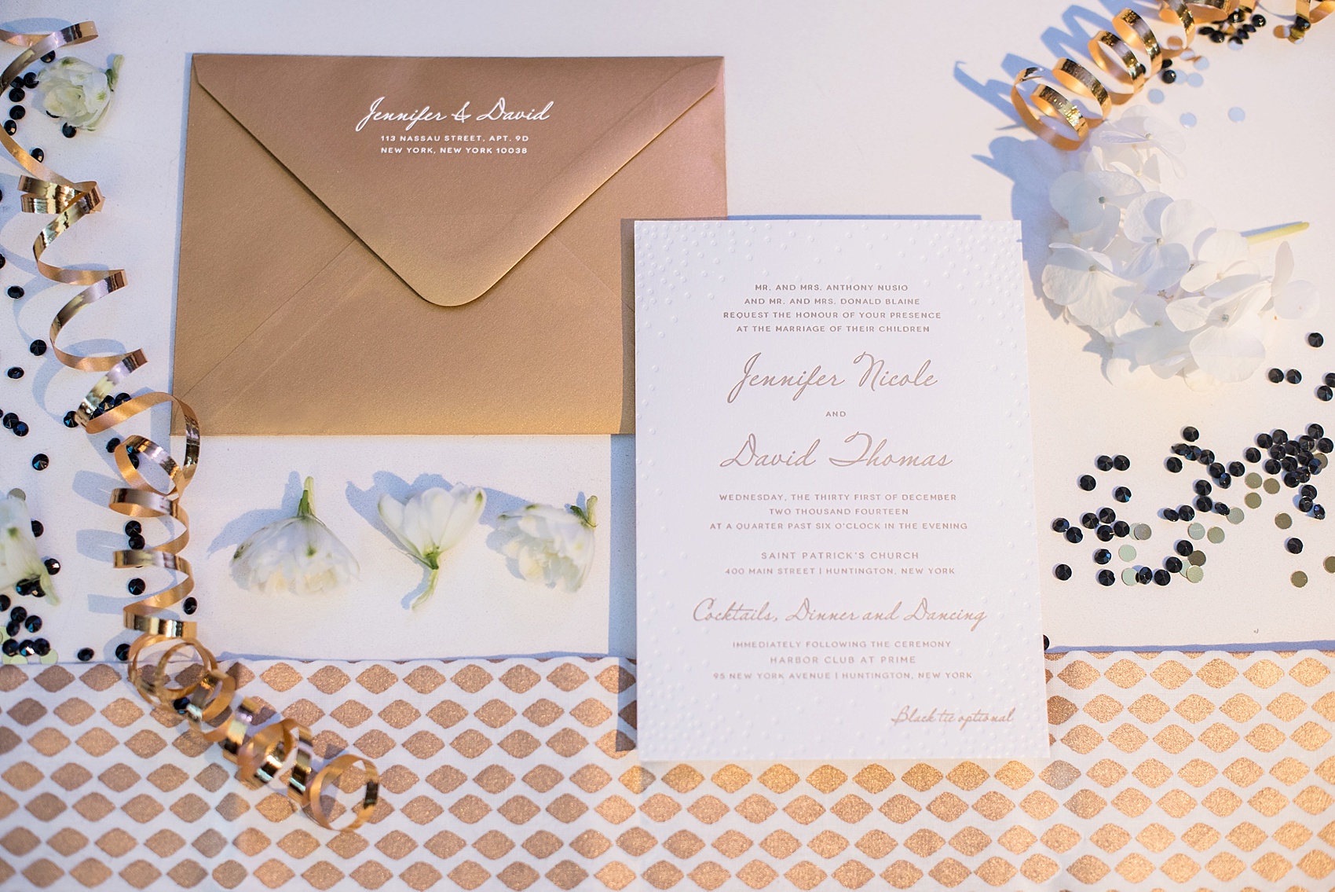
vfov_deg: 27.0
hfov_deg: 39.6
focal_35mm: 50
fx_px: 1855
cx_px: 668
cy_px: 446
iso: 1000
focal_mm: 50
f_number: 2.8
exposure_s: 1/200
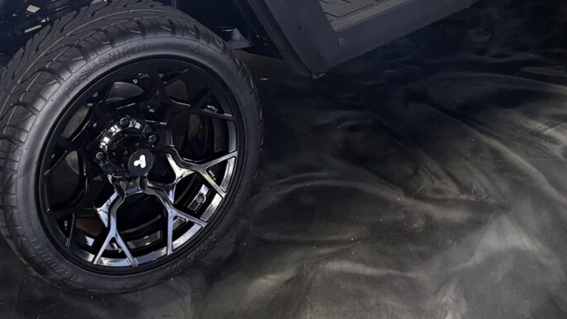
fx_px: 1202
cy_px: -220
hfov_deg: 26.5
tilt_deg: -10.9
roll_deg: +2.8
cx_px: 298
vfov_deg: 13.8
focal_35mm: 80
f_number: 1.6
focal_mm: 5.96
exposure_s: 1/60
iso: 100
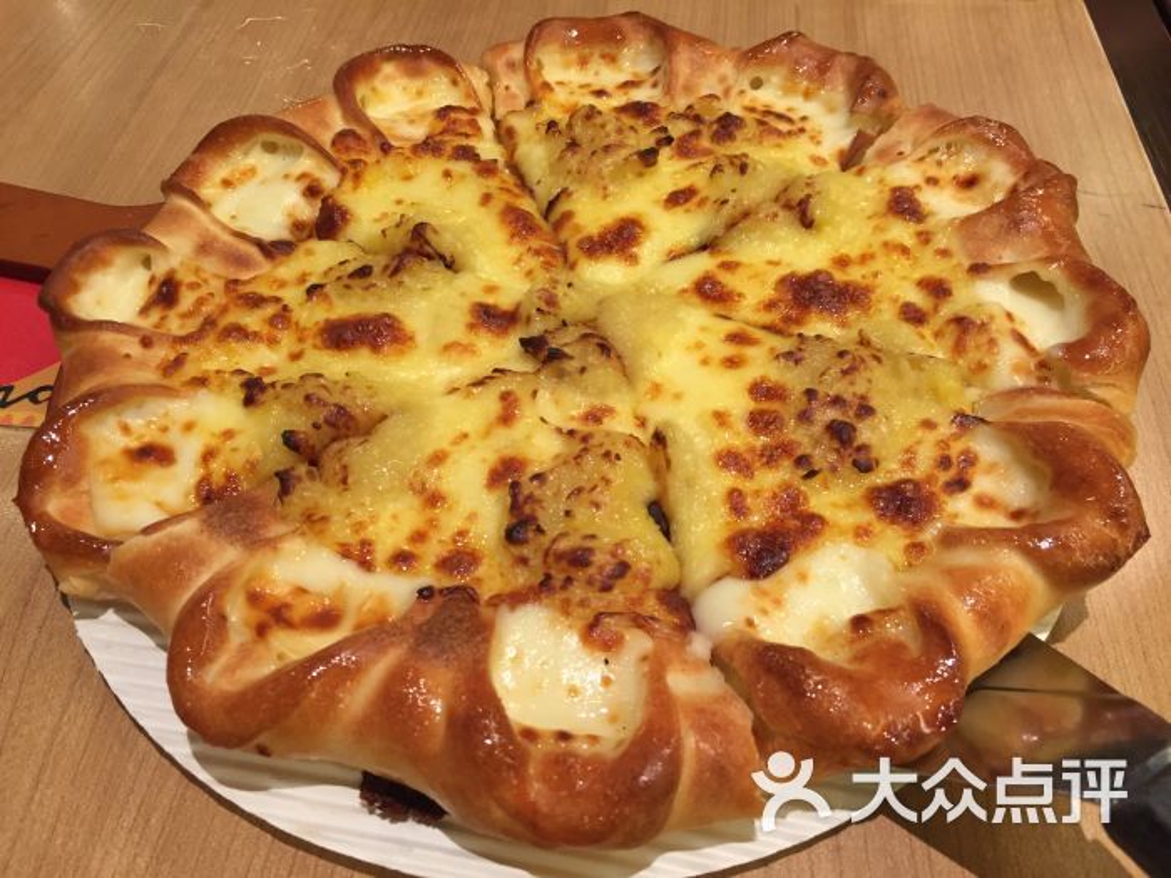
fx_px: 981
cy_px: 439
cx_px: 586
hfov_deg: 61.7
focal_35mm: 29
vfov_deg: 48.2
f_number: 2.2
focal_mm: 4.15
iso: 125
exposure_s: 1/33
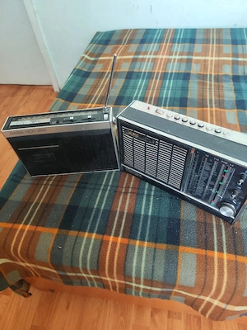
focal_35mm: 23
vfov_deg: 73.9
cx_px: 124
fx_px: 219
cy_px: 165
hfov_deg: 58.9
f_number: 1.69
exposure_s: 1/50
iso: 1209
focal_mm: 7.01
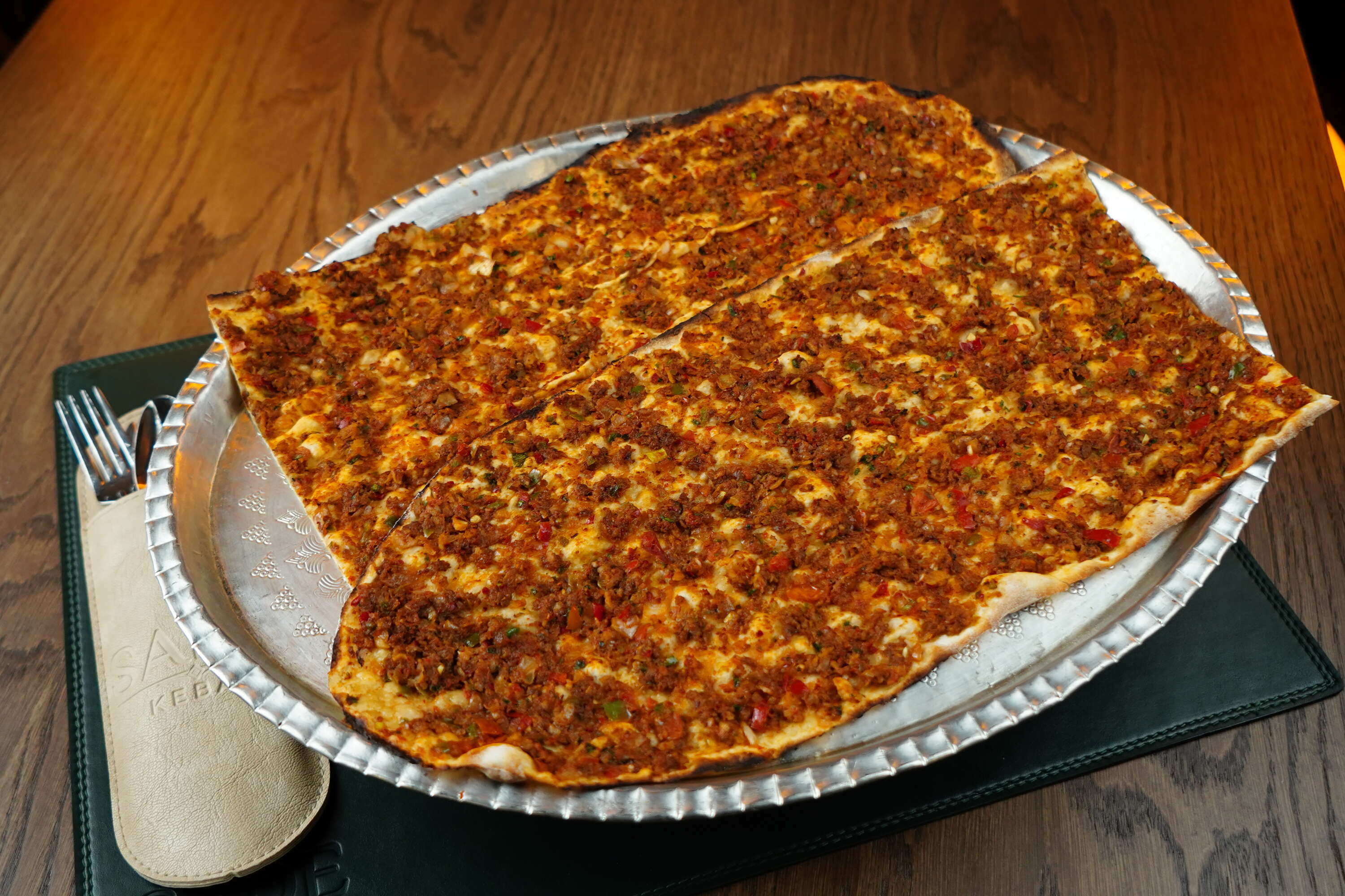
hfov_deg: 53.1
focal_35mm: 36
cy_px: 448
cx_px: 672
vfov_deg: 36.9
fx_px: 1345
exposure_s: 1/200
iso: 800
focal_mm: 24
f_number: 4
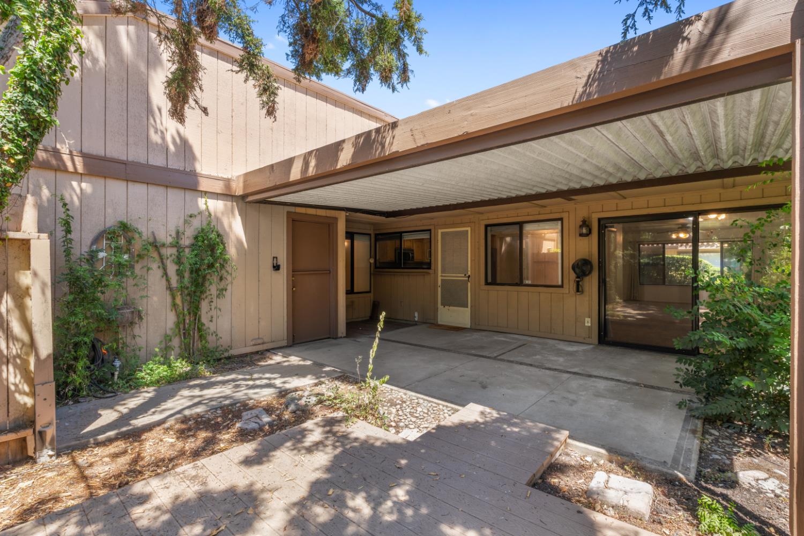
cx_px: 402
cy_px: 268
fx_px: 368
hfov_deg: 95.0
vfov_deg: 72.1
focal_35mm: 16
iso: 100
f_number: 8
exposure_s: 1/10
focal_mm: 11
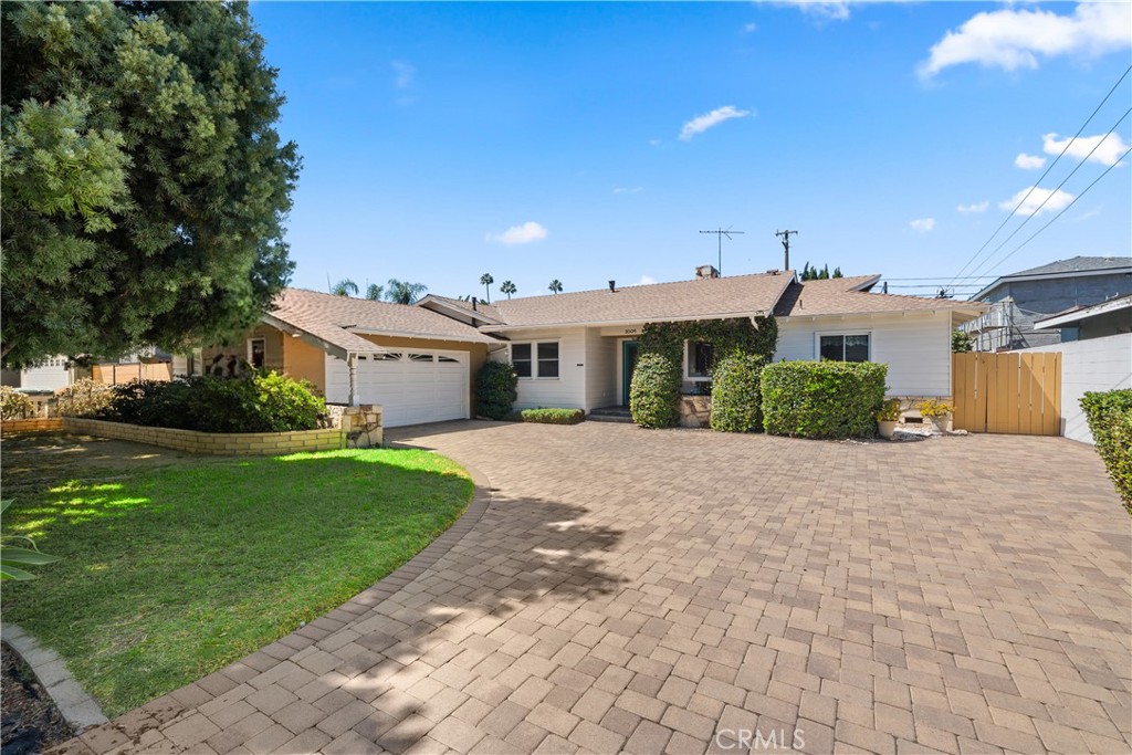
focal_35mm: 15
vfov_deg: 77.3
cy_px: 378
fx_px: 472
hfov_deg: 100.4
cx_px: 566
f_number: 11
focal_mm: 15
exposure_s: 1/13
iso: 40
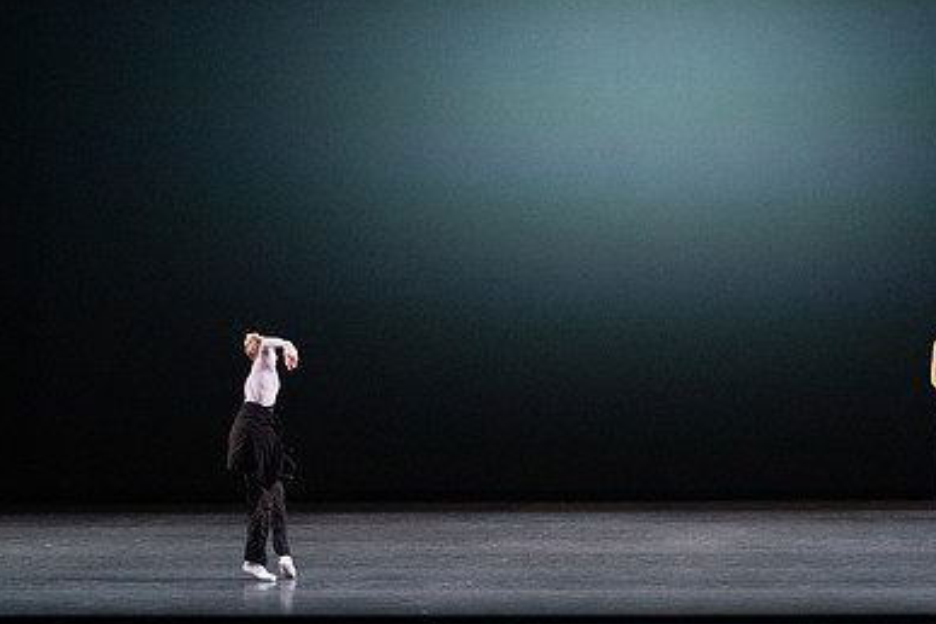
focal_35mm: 138
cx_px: 602
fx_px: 3588
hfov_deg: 14.8
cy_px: 362
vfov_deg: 9.9
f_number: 6.3
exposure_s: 1/500
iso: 12800
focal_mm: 92
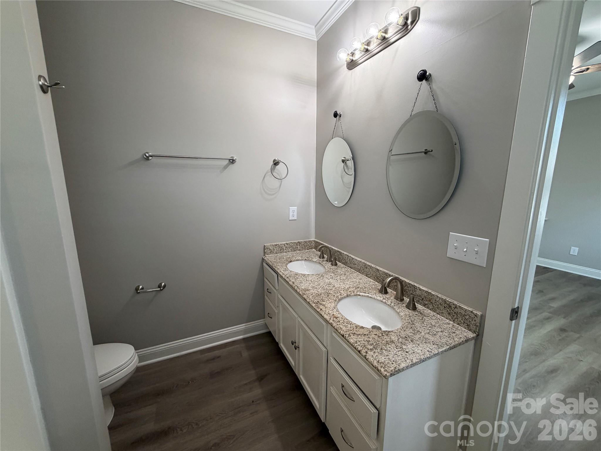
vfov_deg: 85.7
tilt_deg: -9.7
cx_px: 300
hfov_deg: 102.1
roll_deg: +0.5
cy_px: 226
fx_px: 243
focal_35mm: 14
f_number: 2.2
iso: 200
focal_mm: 2.22
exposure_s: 1/60
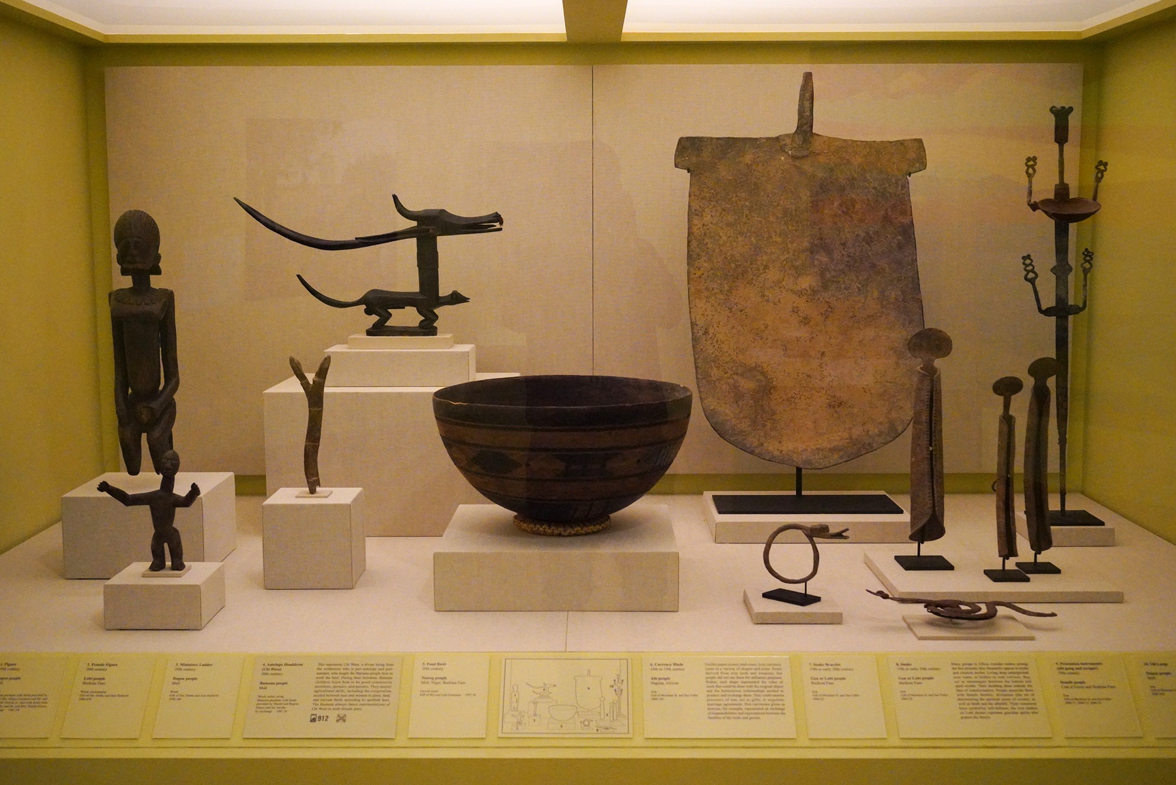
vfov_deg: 31.2
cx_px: 588
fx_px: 1405
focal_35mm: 43
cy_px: 392
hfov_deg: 45.4
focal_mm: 43
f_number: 5.6
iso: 12800
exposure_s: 1/100
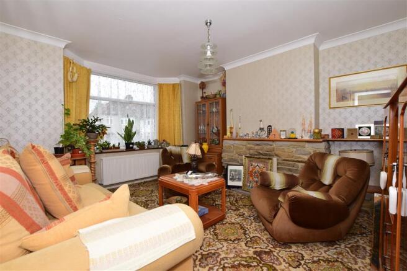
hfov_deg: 100.4
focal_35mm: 15
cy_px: 136
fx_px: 170
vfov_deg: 77.3
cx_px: 204
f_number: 8
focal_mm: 10
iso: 400
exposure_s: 1/100
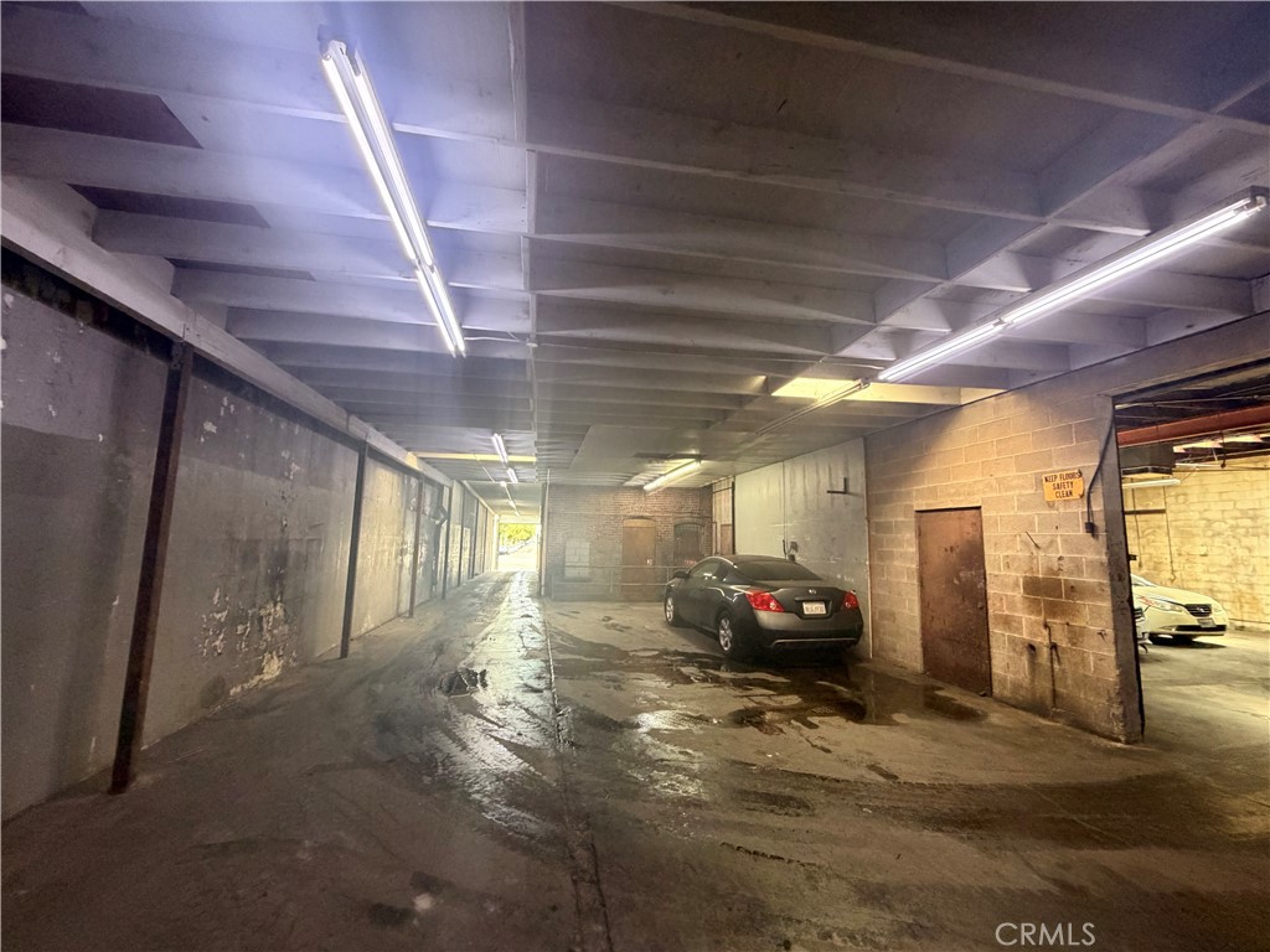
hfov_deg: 102.1
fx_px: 514
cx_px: 635
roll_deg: -1.6
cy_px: 476
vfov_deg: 85.7
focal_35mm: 14
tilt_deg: +6.7
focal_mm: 2.22
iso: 400
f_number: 2.2
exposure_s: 1/60
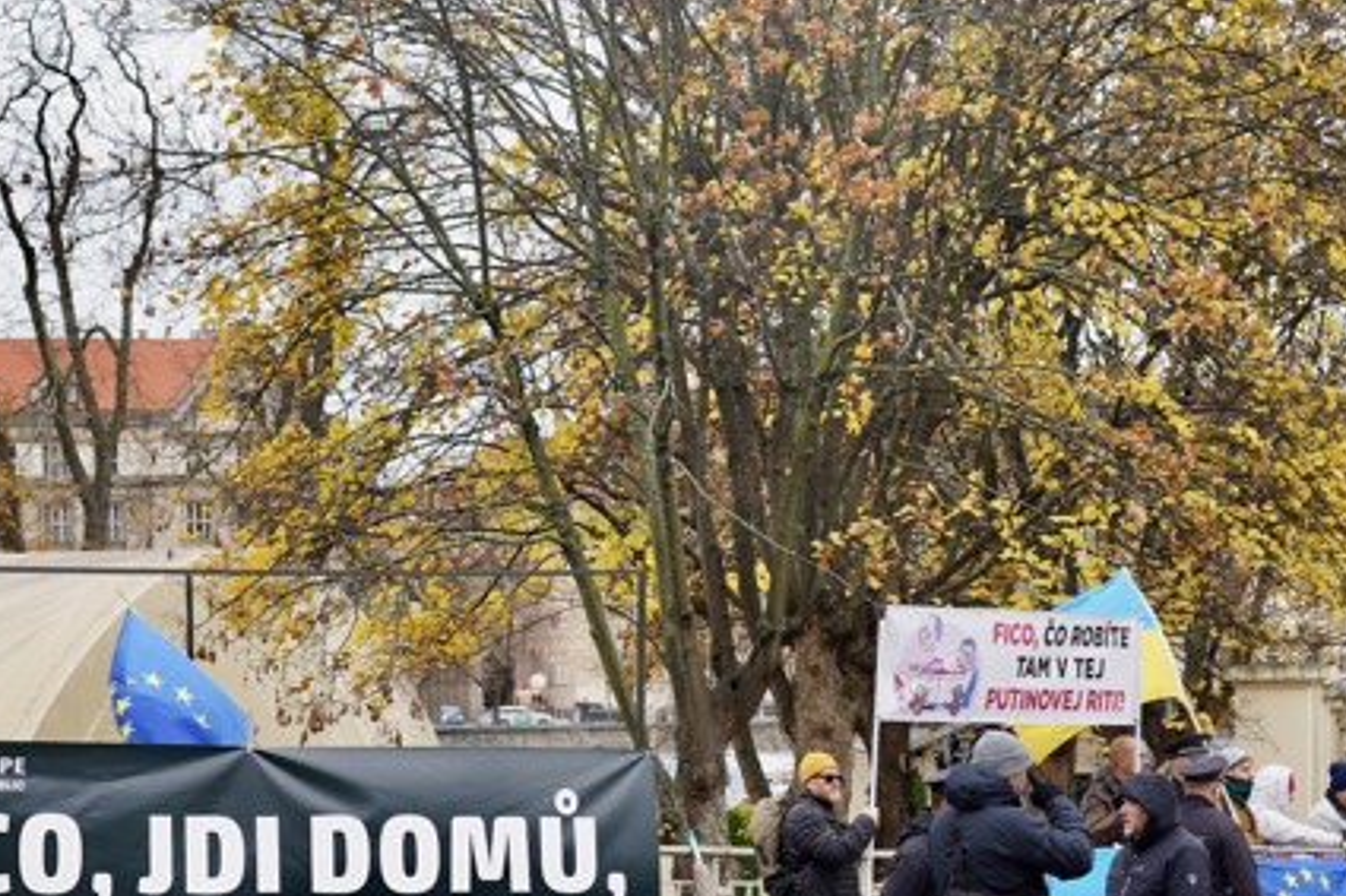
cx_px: 697
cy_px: 712
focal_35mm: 99
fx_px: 3700
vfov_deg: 13.7
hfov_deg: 20.6
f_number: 4.5
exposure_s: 1/100
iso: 100
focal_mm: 61
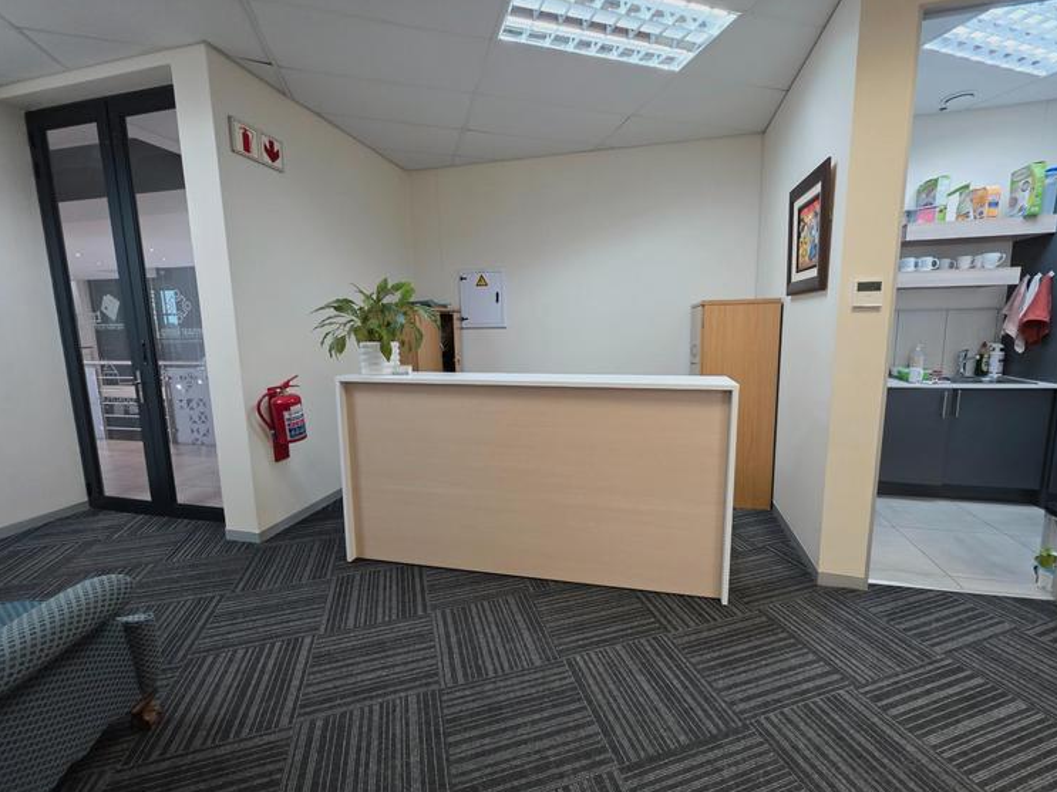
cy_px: 391
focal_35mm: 14
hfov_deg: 102.1
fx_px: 427
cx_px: 541
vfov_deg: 85.7
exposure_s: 1/100
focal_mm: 2.2
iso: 250
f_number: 1.9
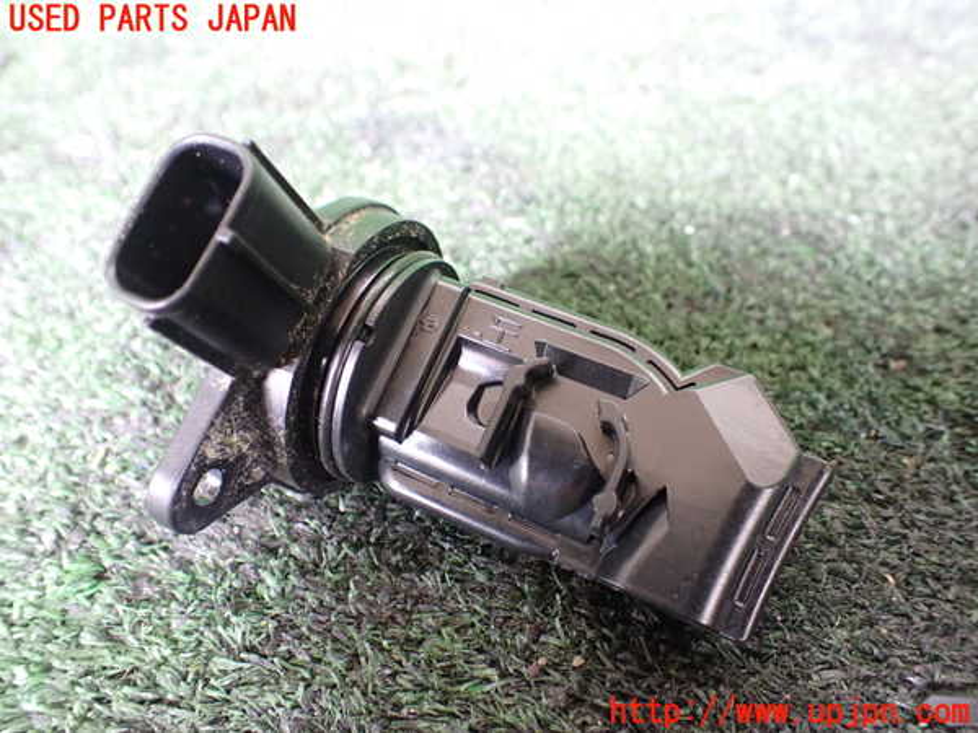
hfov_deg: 60.0
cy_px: 366
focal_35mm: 30
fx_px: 848
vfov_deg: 46.8
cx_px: 489
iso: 800
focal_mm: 5.4
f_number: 2.3
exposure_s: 1/30
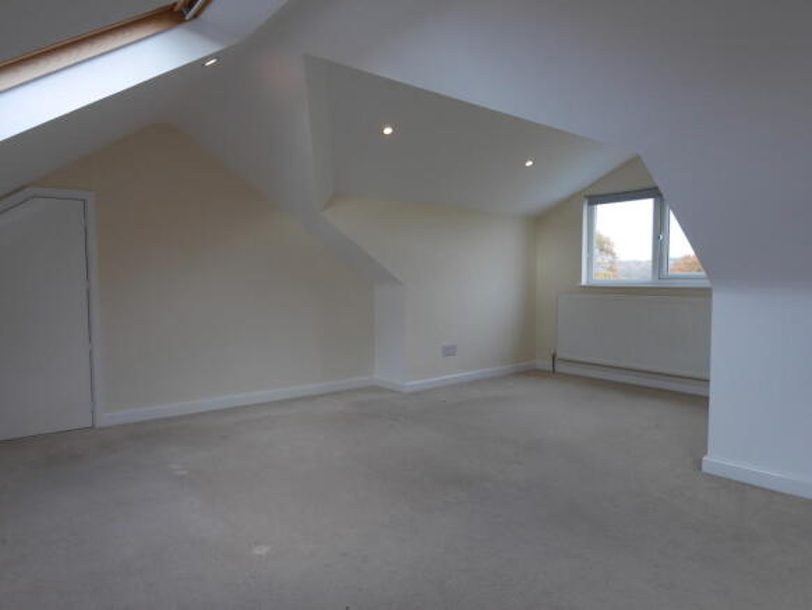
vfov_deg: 61.1
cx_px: 406
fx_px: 516
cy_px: 305
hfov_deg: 76.4
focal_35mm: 22
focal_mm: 11
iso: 320
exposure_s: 1/60
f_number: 6.3
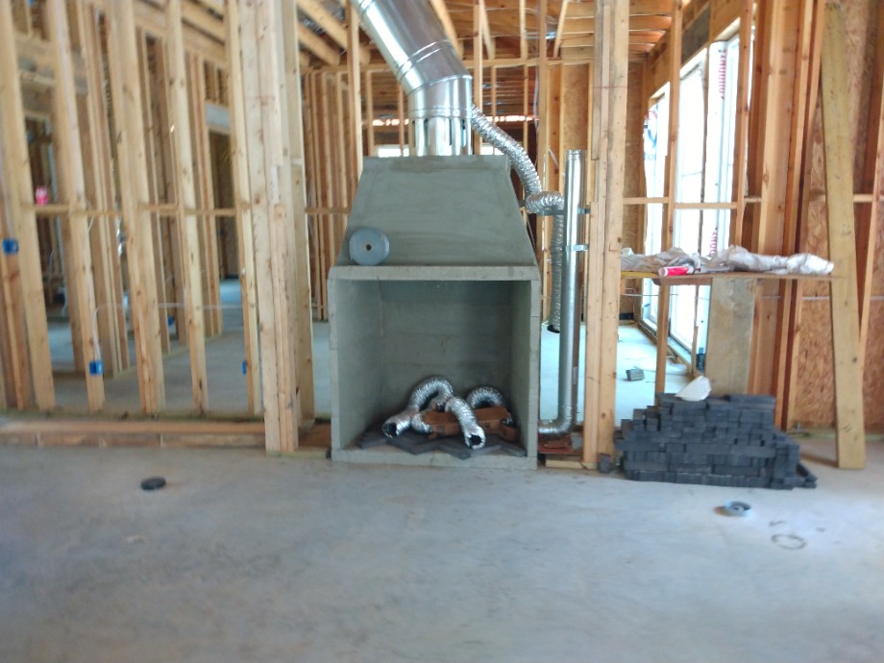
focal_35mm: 20
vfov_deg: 66.0
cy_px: 332
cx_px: 442
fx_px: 511
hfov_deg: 81.7
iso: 363
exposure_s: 1/30
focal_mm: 3.54
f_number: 2
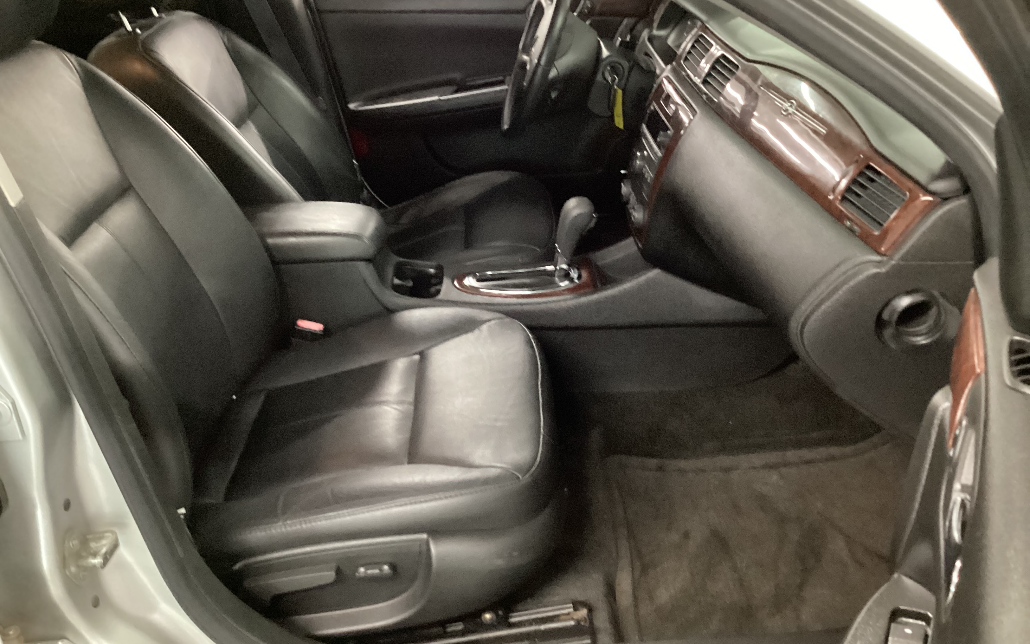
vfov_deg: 38.3
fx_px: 926
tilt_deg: -29.4
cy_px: 305
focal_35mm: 33
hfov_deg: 58.1
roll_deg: +2.7
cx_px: 513
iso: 800
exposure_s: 1/20
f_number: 2.4
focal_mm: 3.3
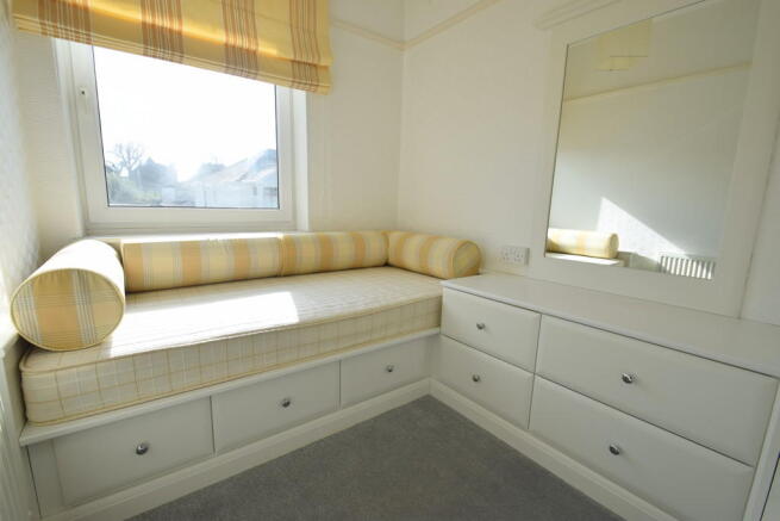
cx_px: 390
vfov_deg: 77.4
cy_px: 260
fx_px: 325
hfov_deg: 100.4
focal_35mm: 15
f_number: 8
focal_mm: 10
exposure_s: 1/250
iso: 200
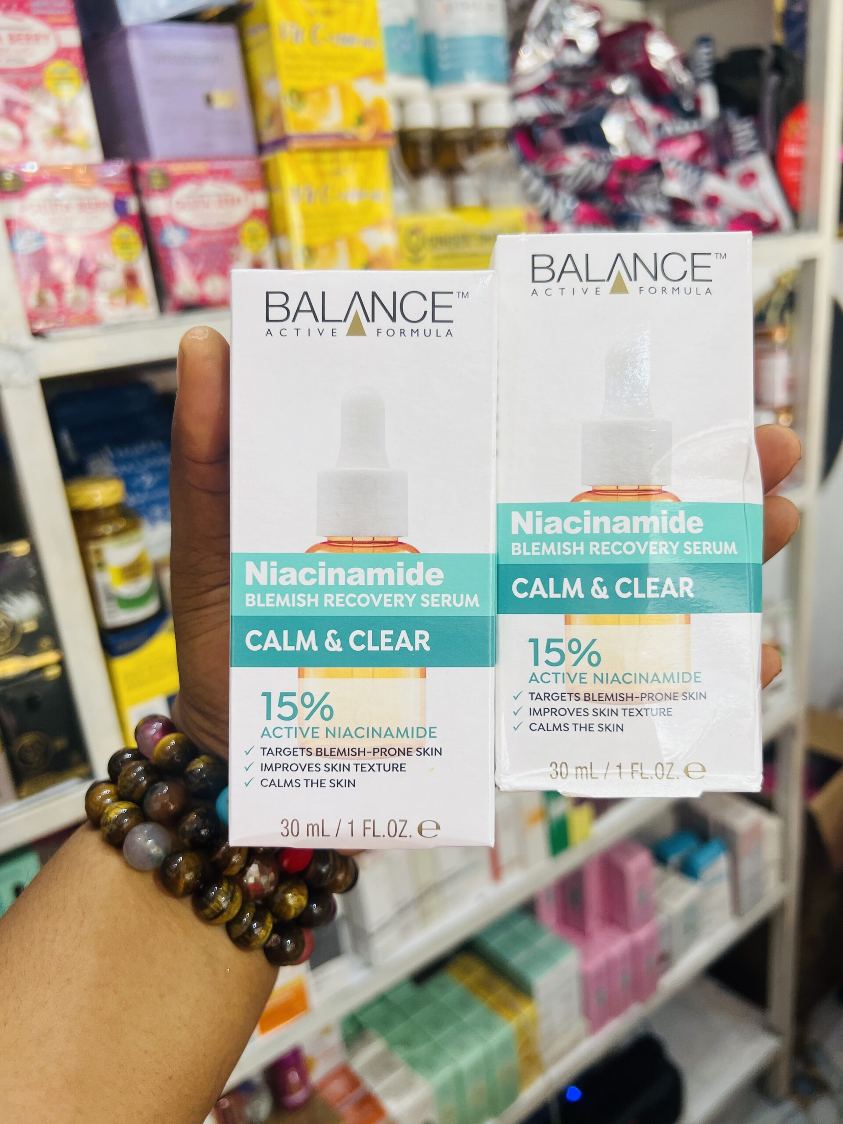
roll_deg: +4.6
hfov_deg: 53.1
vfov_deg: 67.3
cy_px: 562
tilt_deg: -19.2
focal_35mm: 26
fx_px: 844
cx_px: 422
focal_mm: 5.7
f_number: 1.5
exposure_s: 1/100
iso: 50
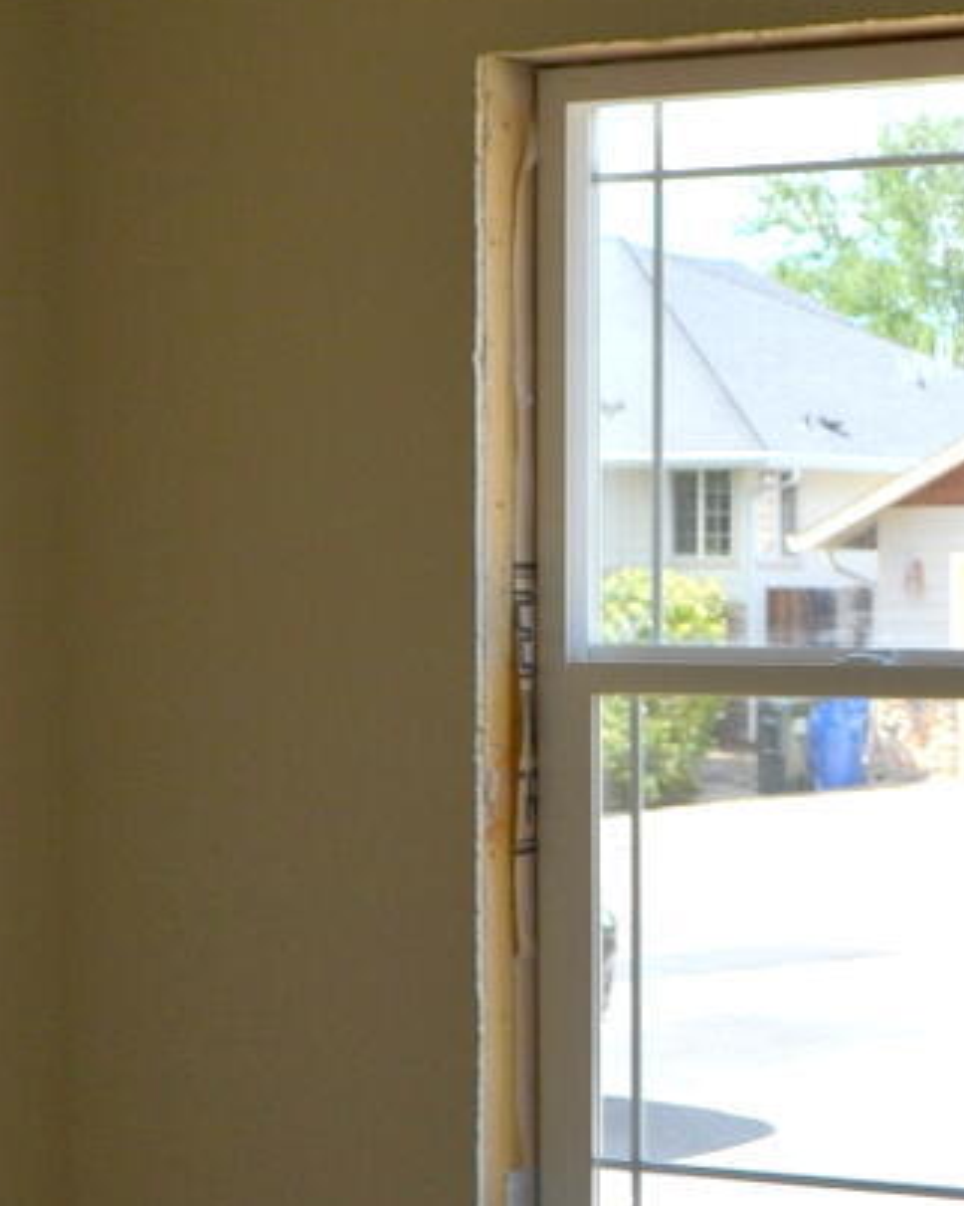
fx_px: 4031
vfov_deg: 17.0
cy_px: 660
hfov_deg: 13.5
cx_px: 949
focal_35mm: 113
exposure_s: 1/160
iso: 100
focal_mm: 30
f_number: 6.3
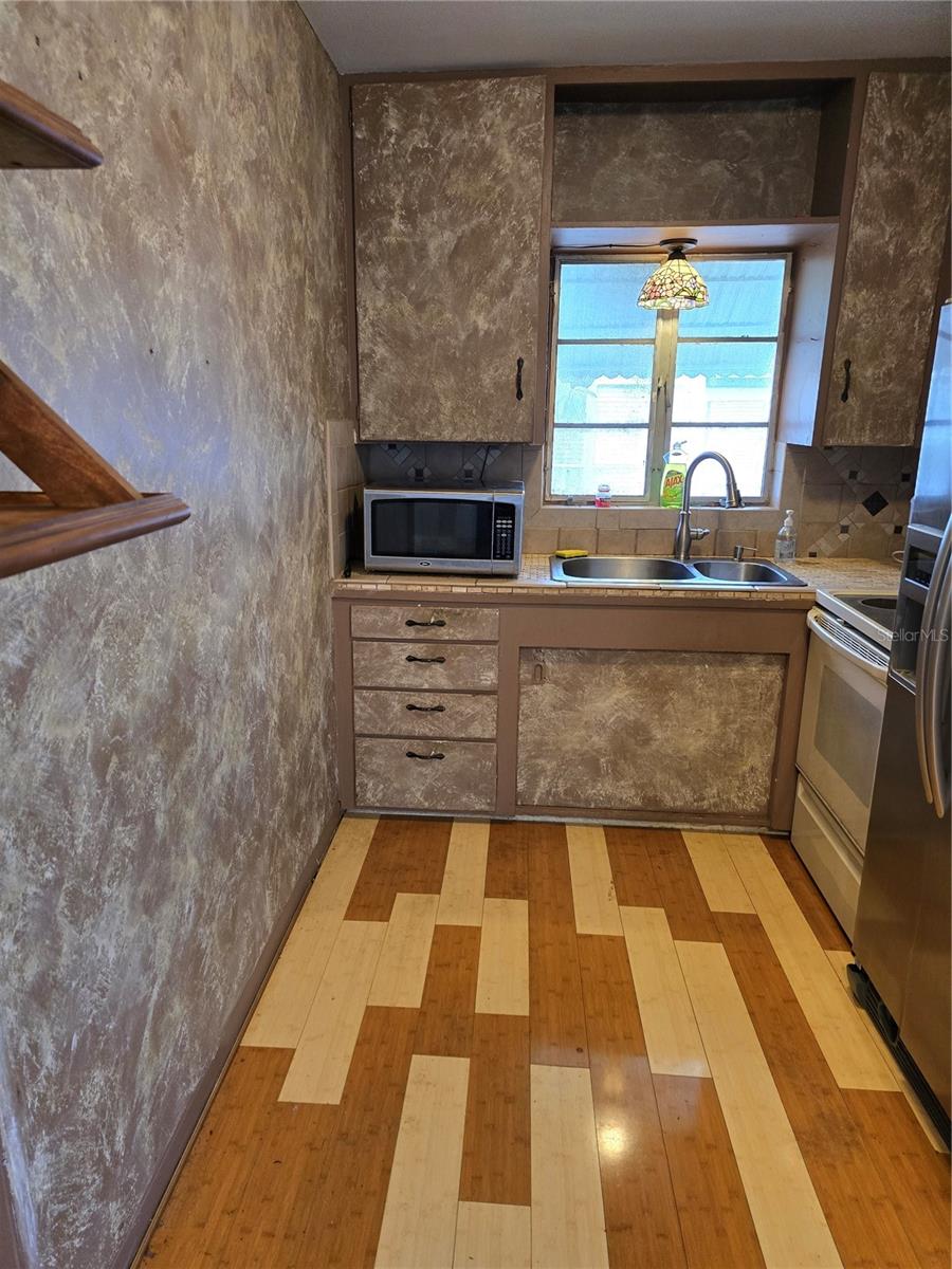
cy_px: 634
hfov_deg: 58.9
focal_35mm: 23
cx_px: 476
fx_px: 843
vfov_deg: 73.9
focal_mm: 6.3
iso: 640
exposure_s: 1/120
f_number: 1.7
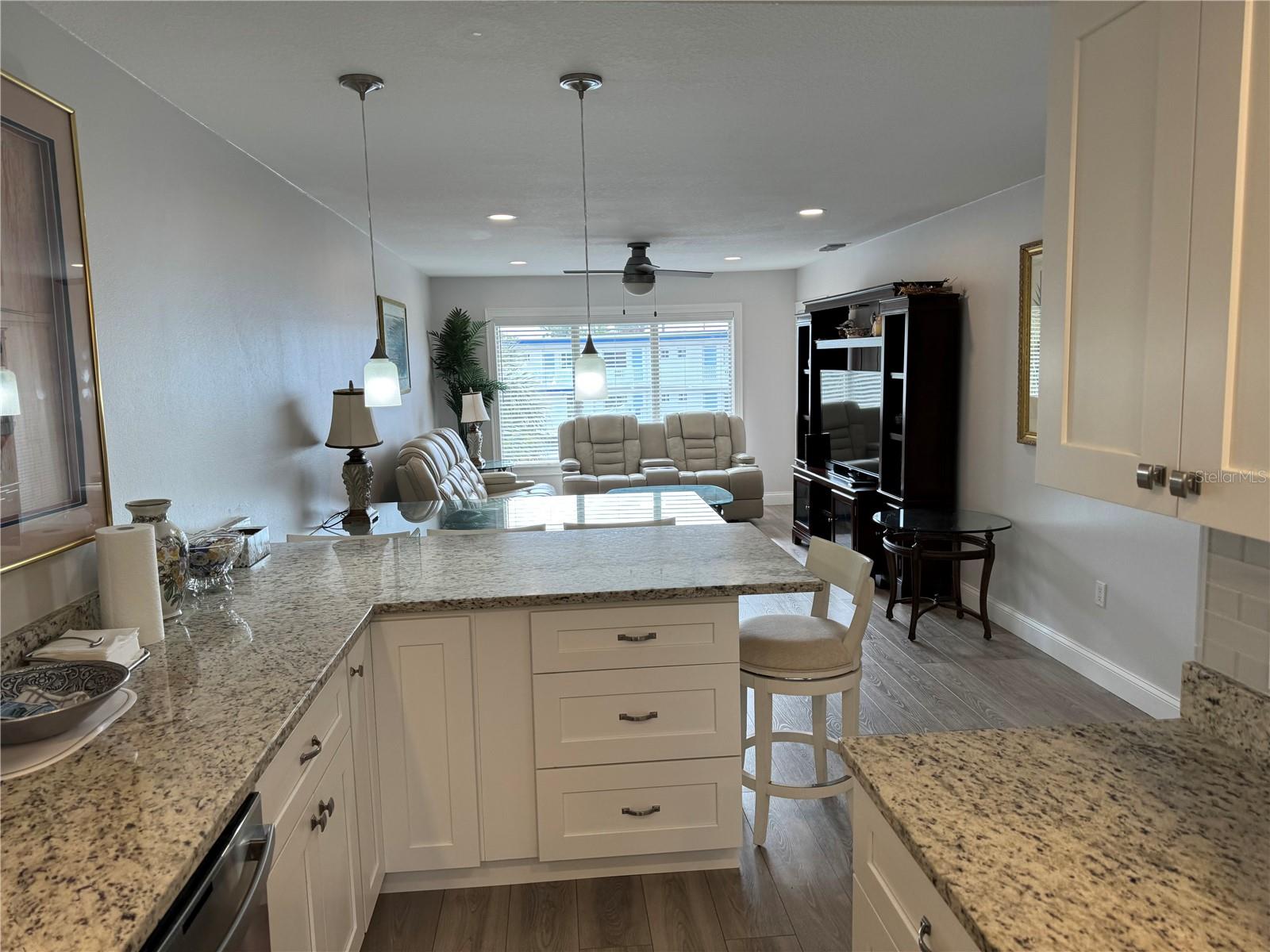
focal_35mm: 24
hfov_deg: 71.6
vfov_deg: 56.8
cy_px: 476
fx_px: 881
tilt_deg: -5.8
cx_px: 635
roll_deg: +0.2
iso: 80
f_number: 1.78
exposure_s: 1/166
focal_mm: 6.86
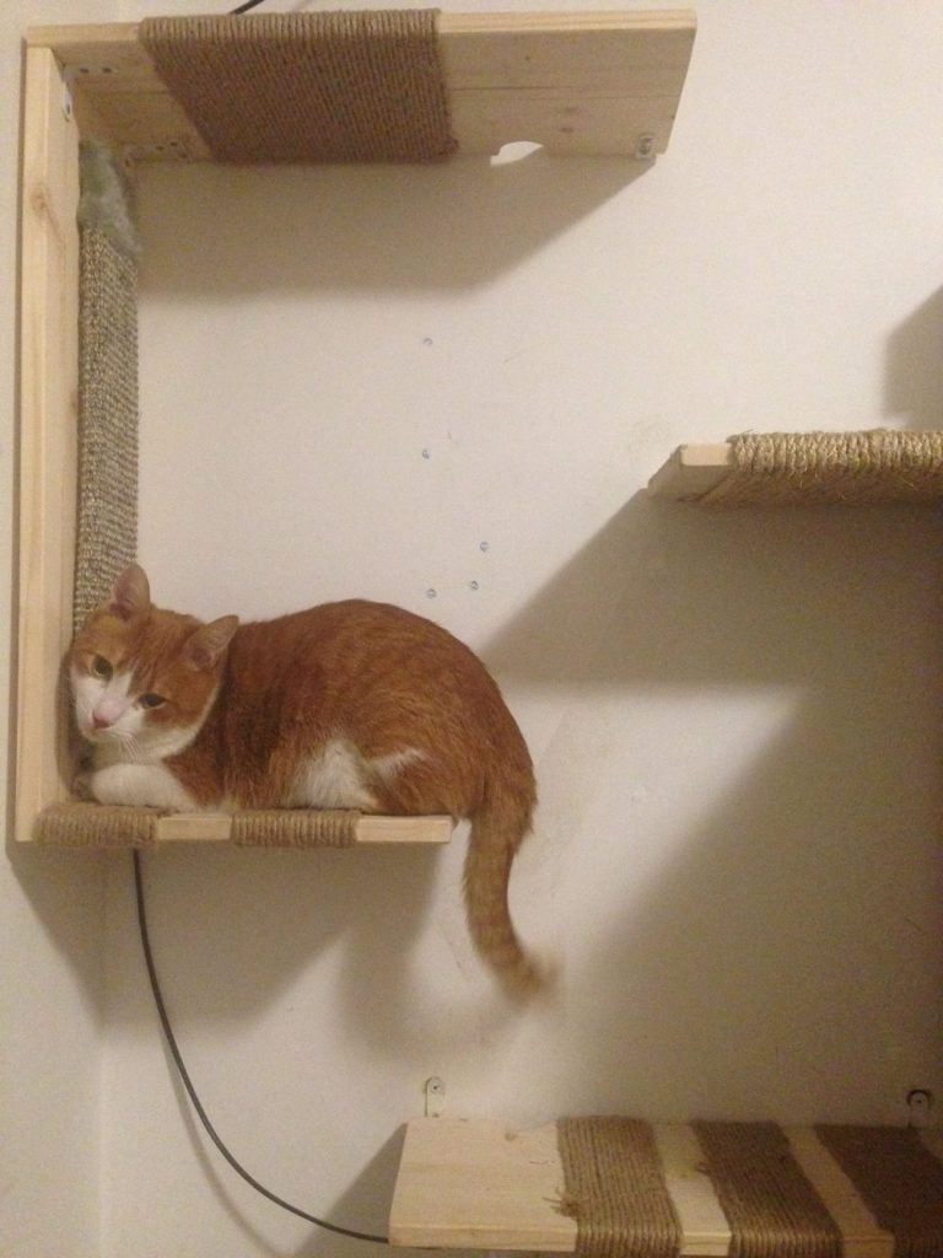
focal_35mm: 33
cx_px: 472
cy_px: 629
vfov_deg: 55.4
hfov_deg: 42.9
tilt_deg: +3.7
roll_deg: -1.2
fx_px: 1199
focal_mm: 4.12
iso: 400
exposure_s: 1/15
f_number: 2.4
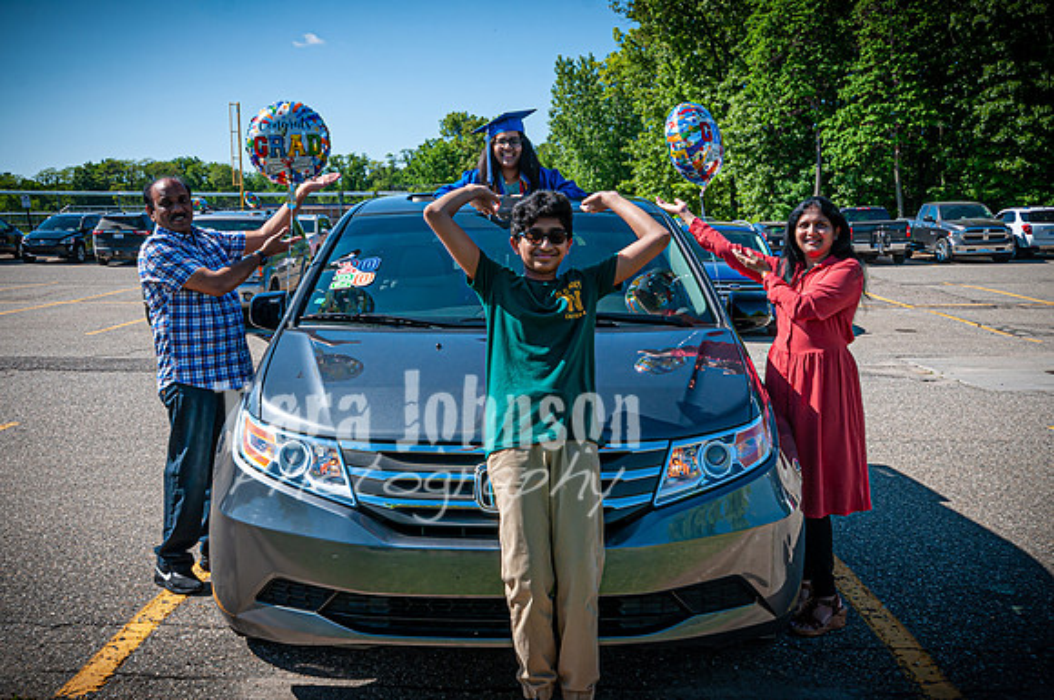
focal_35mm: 39
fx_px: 1132
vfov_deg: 34.4
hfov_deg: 49.9
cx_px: 494
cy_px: 341
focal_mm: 24
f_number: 8
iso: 200
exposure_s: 1/250
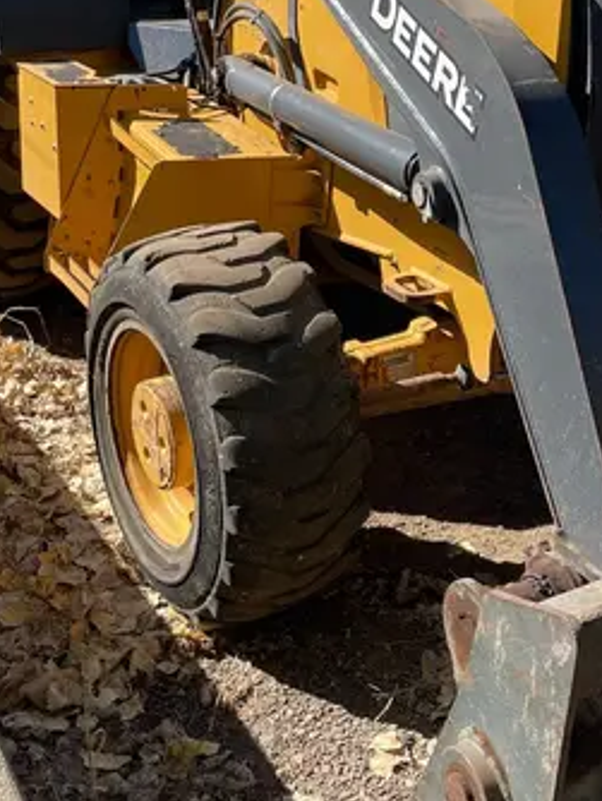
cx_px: 405
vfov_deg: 32.3
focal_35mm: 57
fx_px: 1320
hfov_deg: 25.5
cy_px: 100
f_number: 1.6
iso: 50
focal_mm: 4.2
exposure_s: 1/2506
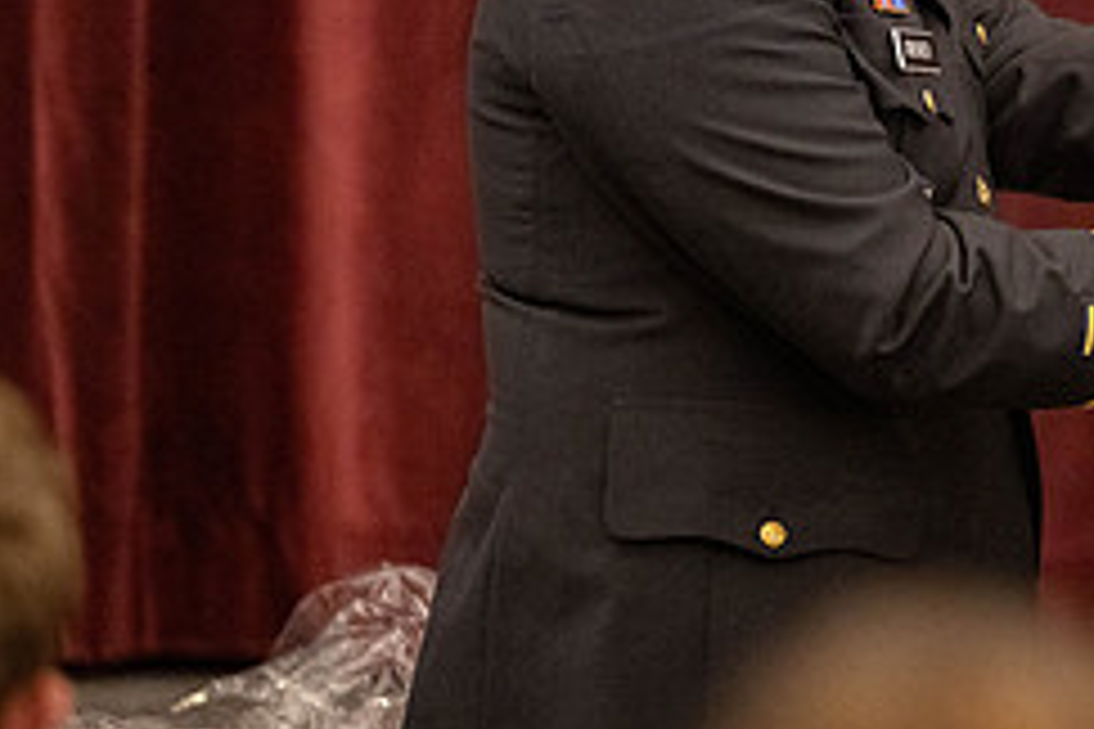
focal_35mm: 478
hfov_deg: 4.3
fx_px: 14525
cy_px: -11
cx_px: 1288
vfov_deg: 2.9
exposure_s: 1/200
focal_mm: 200
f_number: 2.8
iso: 5000
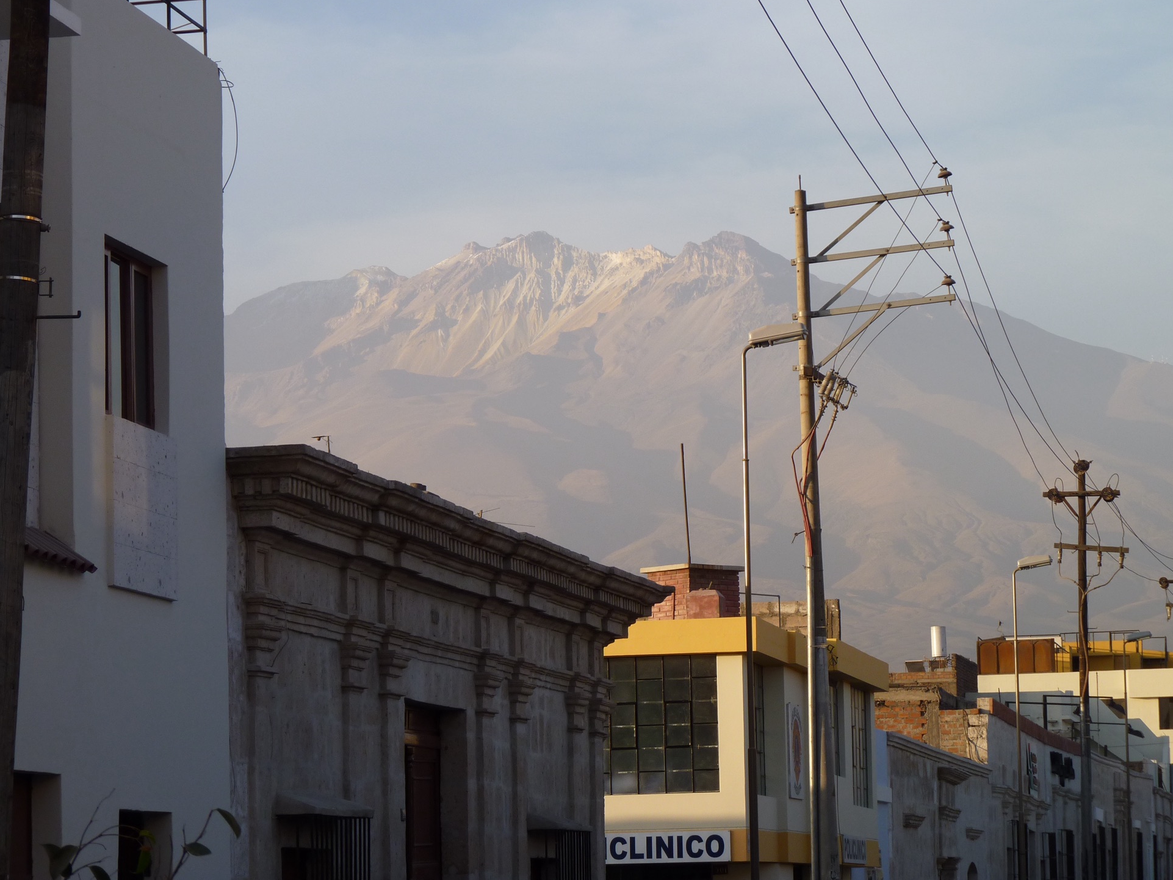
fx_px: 4405
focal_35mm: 130
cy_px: 413
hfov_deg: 15.2
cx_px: 585
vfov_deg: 11.4
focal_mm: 21.6
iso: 80
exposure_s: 1/250
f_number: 4.5
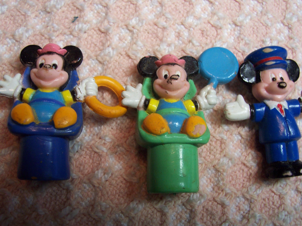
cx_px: 151
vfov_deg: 38.7
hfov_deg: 50.1
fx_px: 323
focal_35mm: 37
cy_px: 113
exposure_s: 1/45
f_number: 2.8
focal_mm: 5.6
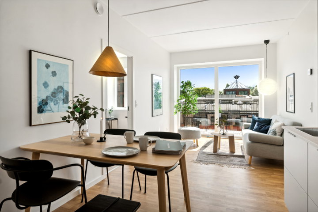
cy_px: 106
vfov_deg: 56.1
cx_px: 159
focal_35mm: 22
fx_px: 199
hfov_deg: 77.3
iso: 200
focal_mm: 15
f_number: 8
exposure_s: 1/100
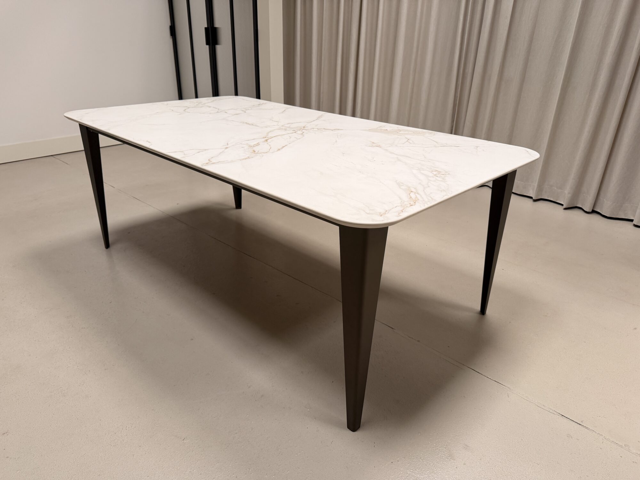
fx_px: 444
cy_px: 240
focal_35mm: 24
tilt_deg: -25.4
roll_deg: -0.7
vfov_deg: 56.8
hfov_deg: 71.6
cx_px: 320
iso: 160
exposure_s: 1/121
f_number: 1.78
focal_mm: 6.76
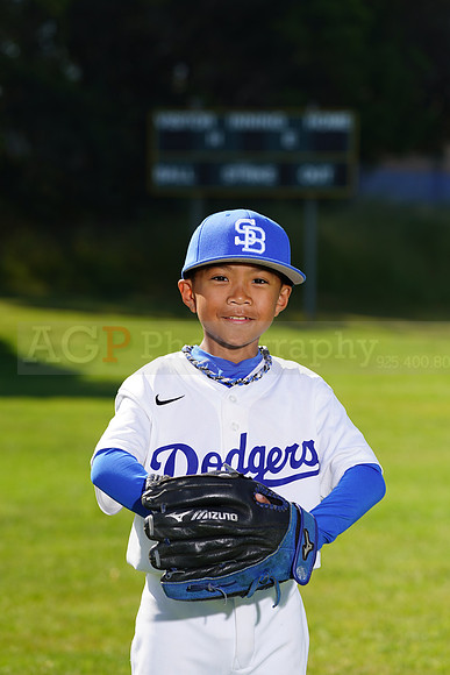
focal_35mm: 171
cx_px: 225
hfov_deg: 8.0
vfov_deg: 12.0
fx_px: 3204
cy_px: 338
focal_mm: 171
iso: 100
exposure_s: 1/250
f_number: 7.1
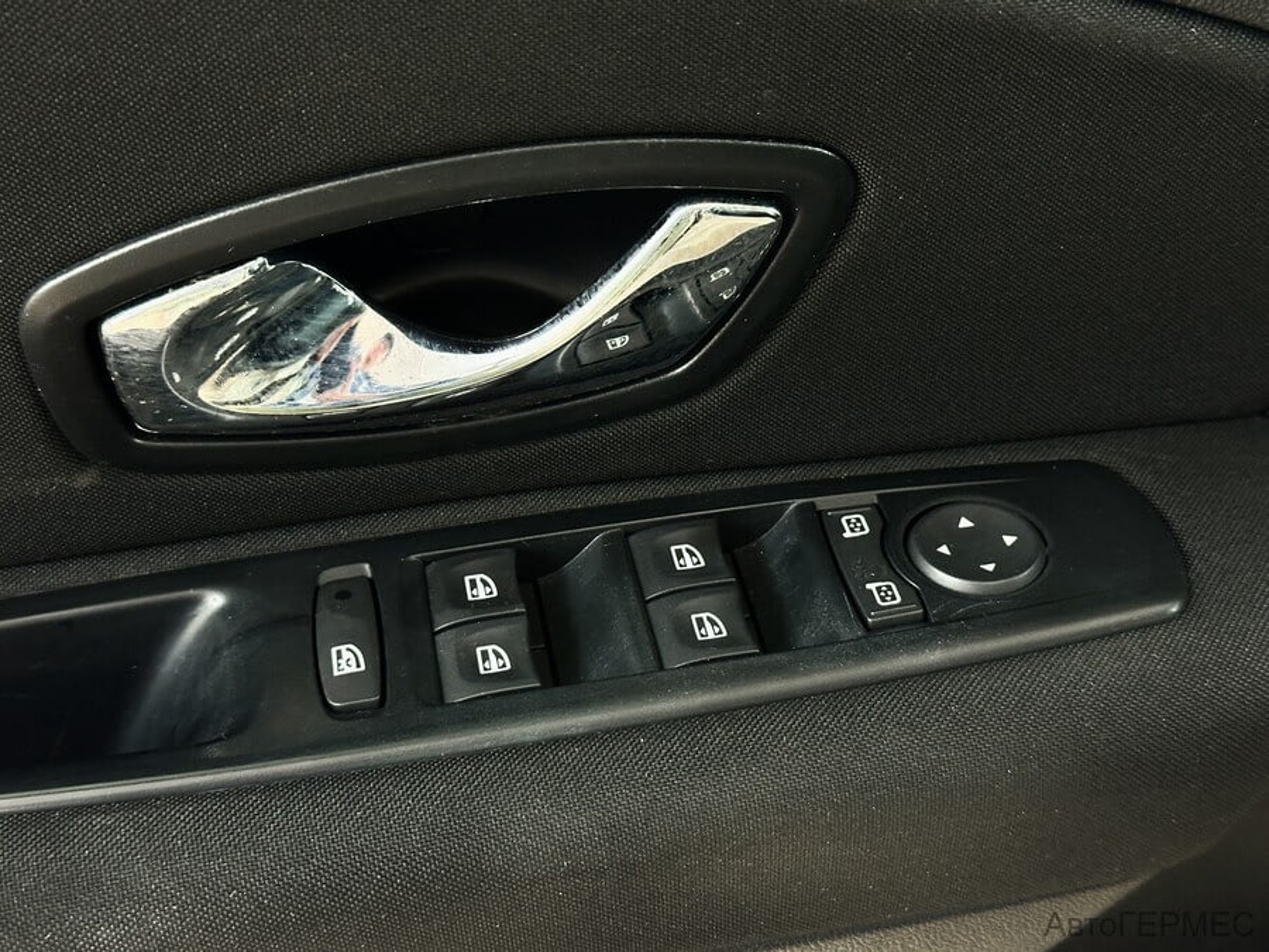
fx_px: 1760
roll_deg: +4.5
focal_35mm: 48
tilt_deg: -39.9
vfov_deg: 30.3
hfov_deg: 39.7
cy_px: 476
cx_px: 634
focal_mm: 6.86
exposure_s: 1/33
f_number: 1.78
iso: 500
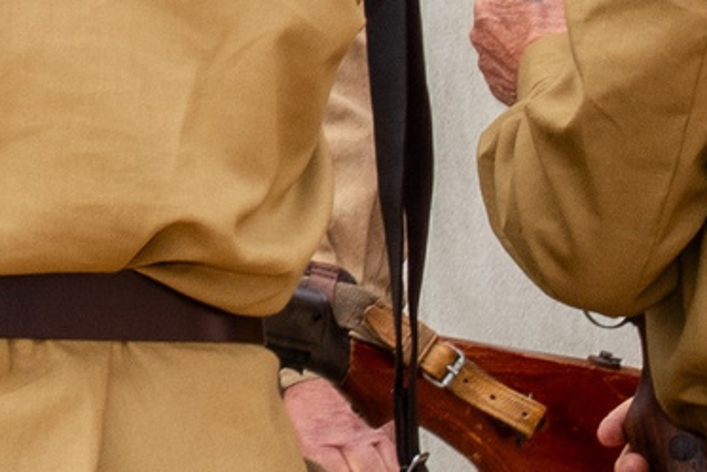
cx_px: -1257
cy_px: -437
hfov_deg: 5.0
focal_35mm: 398
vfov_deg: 3.4
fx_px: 7819
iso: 640
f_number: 13
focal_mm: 58
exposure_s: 1/160
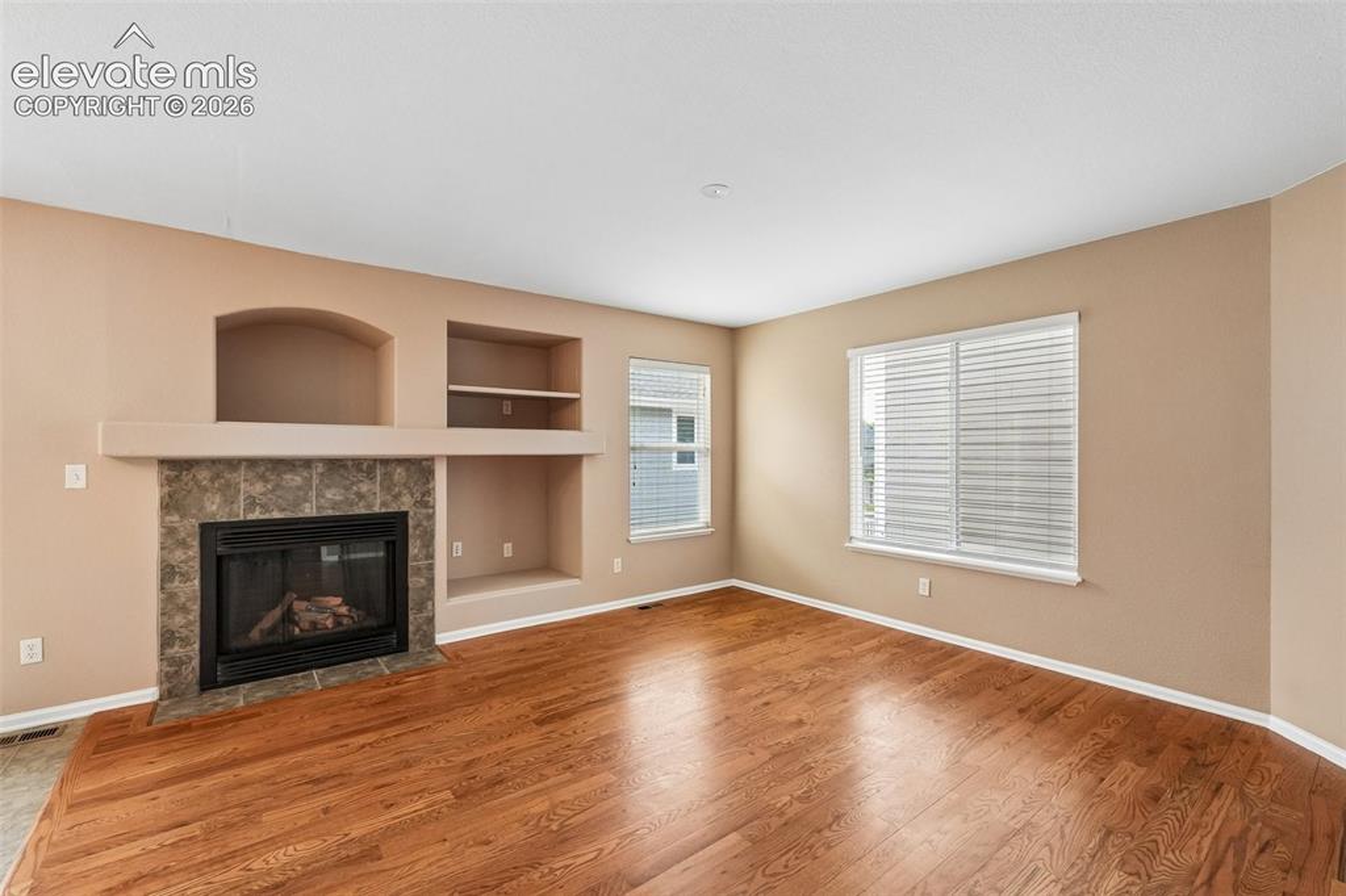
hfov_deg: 100.4
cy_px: 448
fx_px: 561
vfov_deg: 77.3
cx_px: 673
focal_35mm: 15
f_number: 9
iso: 640
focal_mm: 10
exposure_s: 1/25
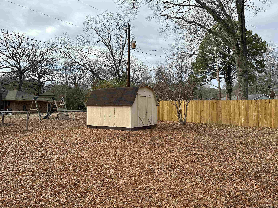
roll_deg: -0.3
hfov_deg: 71.6
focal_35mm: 24
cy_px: 104
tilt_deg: +0.3
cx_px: 139
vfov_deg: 56.8
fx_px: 193
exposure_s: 1/3155
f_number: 1.78
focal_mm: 6.86
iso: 80
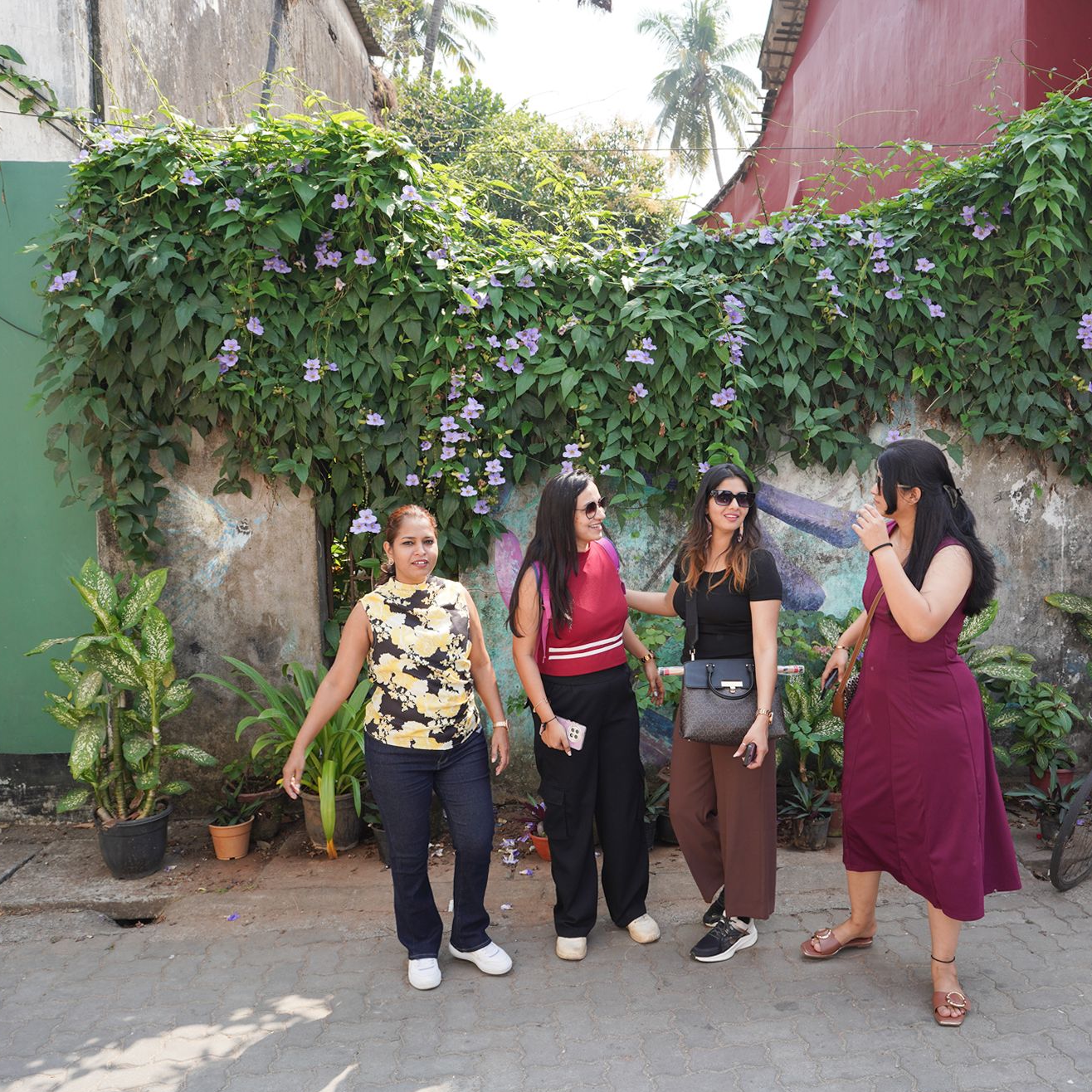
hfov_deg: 52.2
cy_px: 553
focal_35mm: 31
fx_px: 1106
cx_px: 646
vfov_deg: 52.5
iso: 200
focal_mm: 24
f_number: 6.3
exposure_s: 1/320
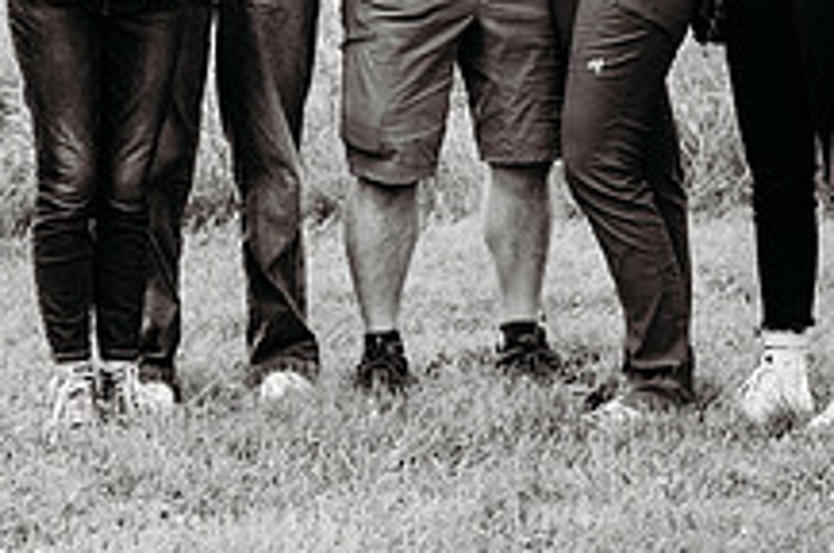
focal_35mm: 155
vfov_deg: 8.7
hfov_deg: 13.3
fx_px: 3585
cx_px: 511
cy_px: -104
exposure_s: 1/320
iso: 400
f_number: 2.8
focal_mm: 58
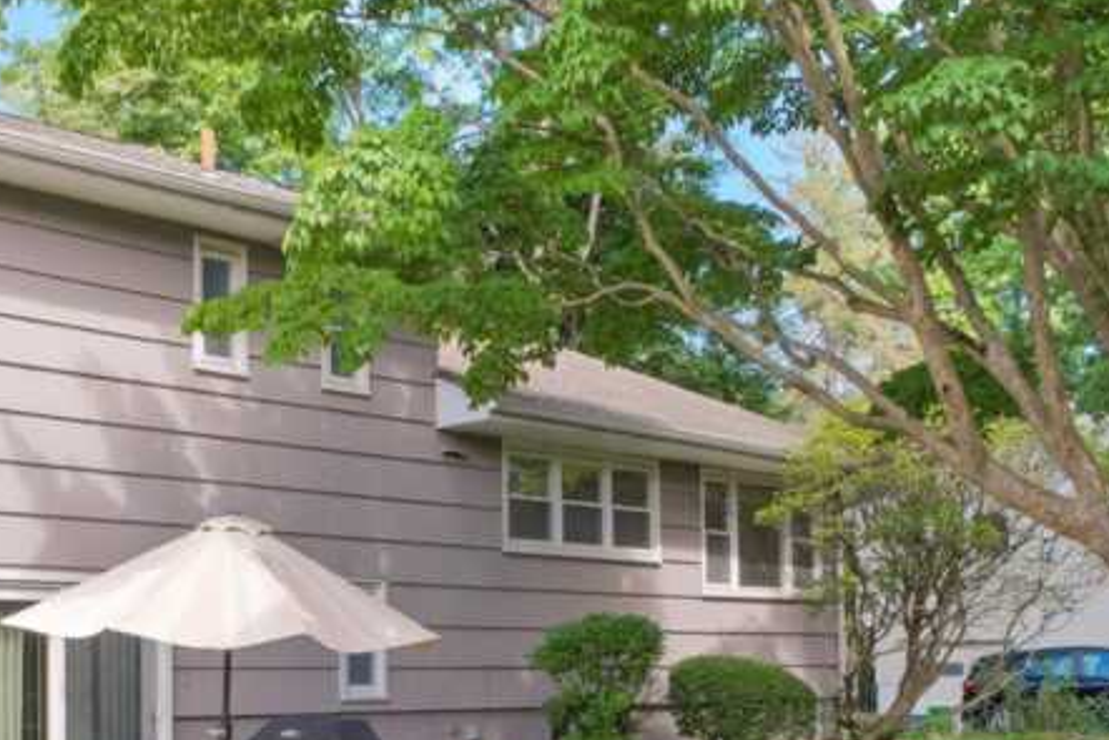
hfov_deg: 38.2
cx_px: 321
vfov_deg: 25.7
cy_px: 666
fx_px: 1572
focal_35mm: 51
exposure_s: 1/160
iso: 100
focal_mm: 8.38
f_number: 2.8
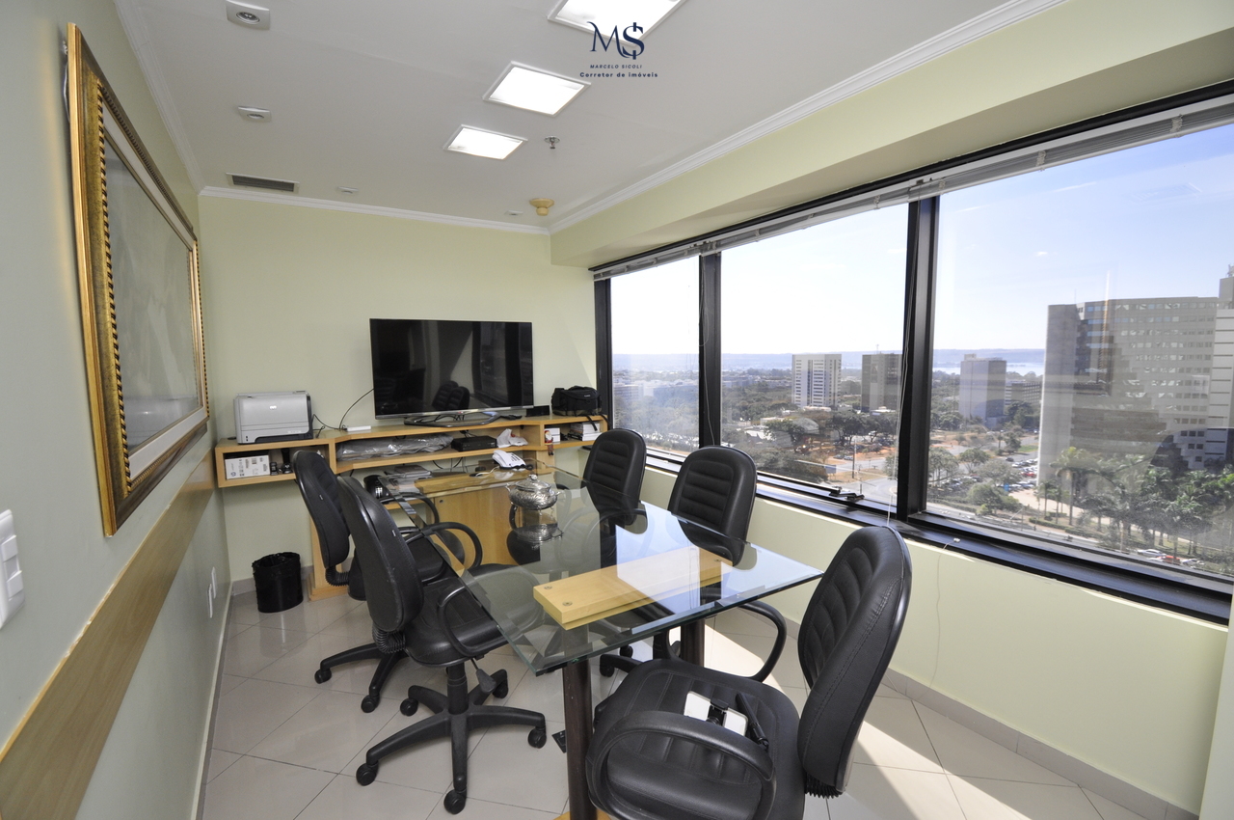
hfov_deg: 100.5
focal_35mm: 15
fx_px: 514
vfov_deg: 77.2
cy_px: 410
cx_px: 617
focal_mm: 10
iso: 560
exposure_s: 1/60
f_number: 4.5
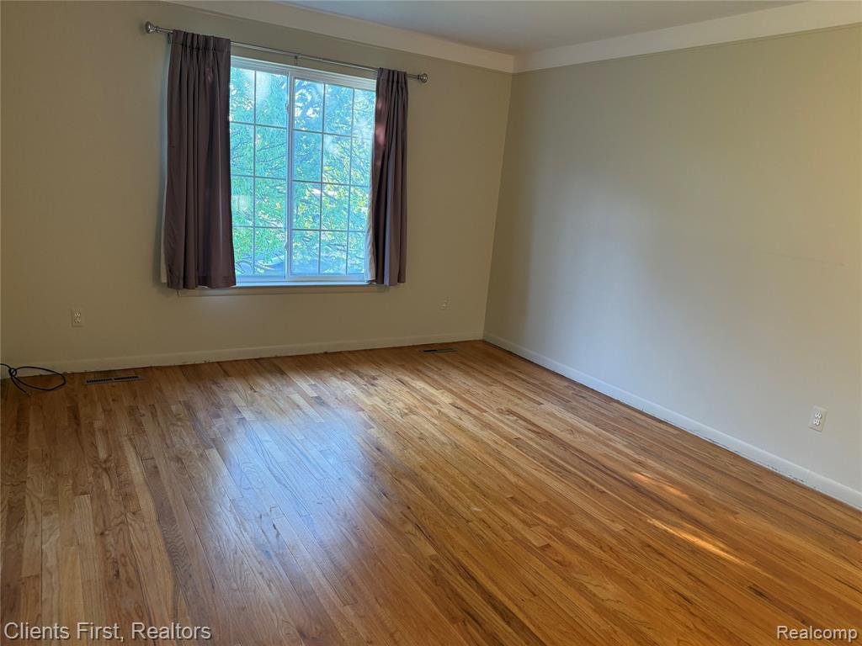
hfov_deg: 71.6
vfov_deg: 56.8
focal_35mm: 24
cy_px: 323
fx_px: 598
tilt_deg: -10.7
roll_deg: -5.0
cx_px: 431
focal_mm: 6.76
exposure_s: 1/120
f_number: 1.78
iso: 250
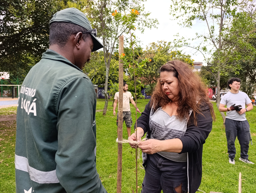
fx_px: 170
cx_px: 128
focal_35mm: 23
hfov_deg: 73.8
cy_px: 96
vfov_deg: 59.0
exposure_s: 1/195
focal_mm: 6.14
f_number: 1.6
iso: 50
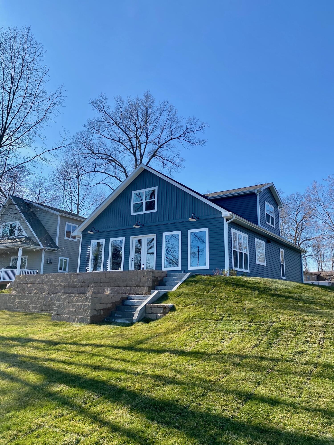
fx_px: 334
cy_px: 222
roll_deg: +0.0
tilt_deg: +12.9
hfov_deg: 53.1
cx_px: 167
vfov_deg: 67.3
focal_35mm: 26
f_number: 1.8
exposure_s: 1/1779
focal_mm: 4.25
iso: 32
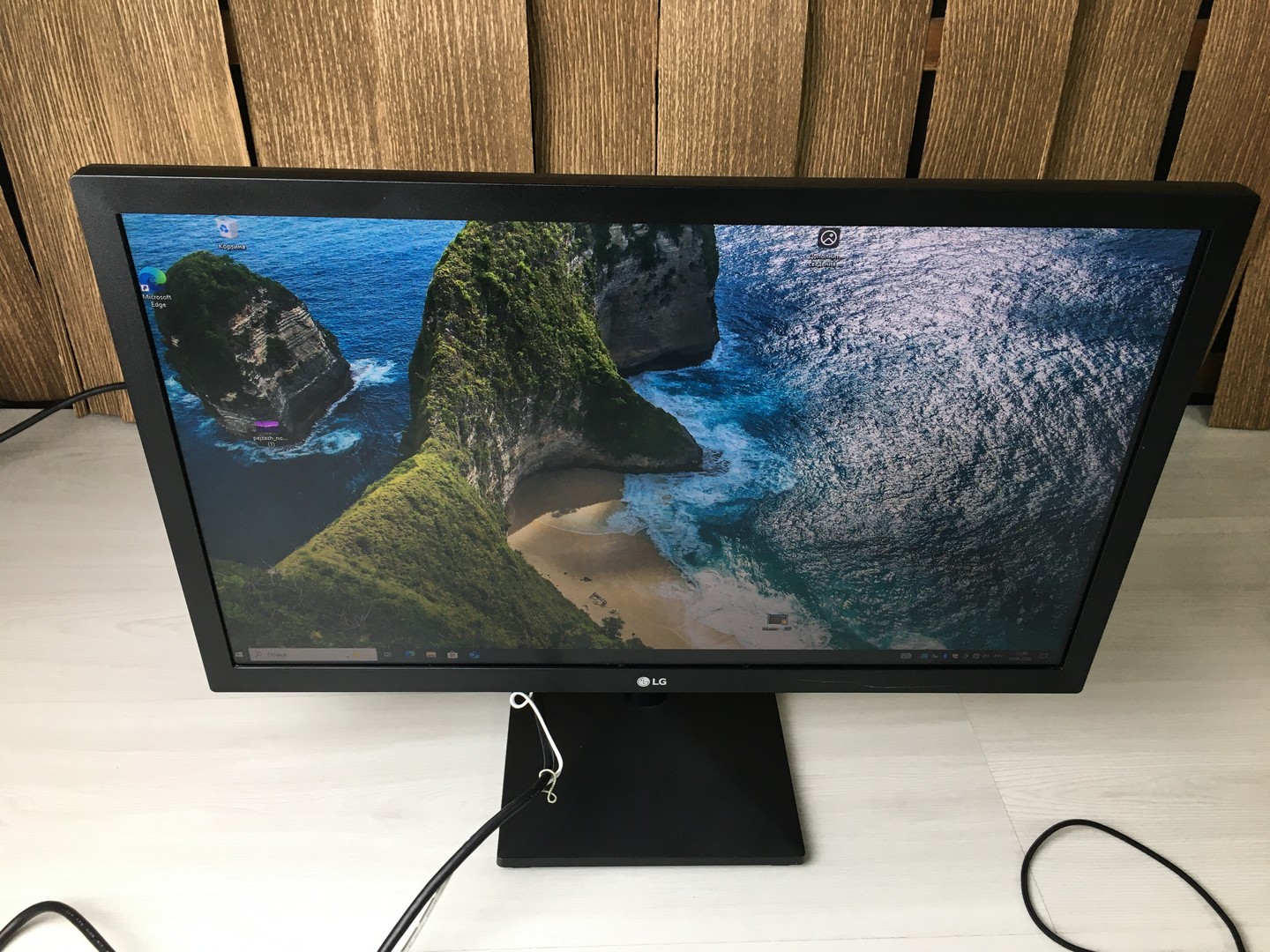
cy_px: 476
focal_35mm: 29
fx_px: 1064
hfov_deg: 61.7
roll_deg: -0.1
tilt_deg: -33.9
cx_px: 635
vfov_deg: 48.2
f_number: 2.2
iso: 32
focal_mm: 4.15
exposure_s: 1/33
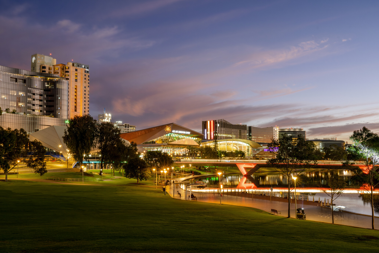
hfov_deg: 54.4
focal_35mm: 35
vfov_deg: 37.8
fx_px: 368
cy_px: 126
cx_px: 190
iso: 400
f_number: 11
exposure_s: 4
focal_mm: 35
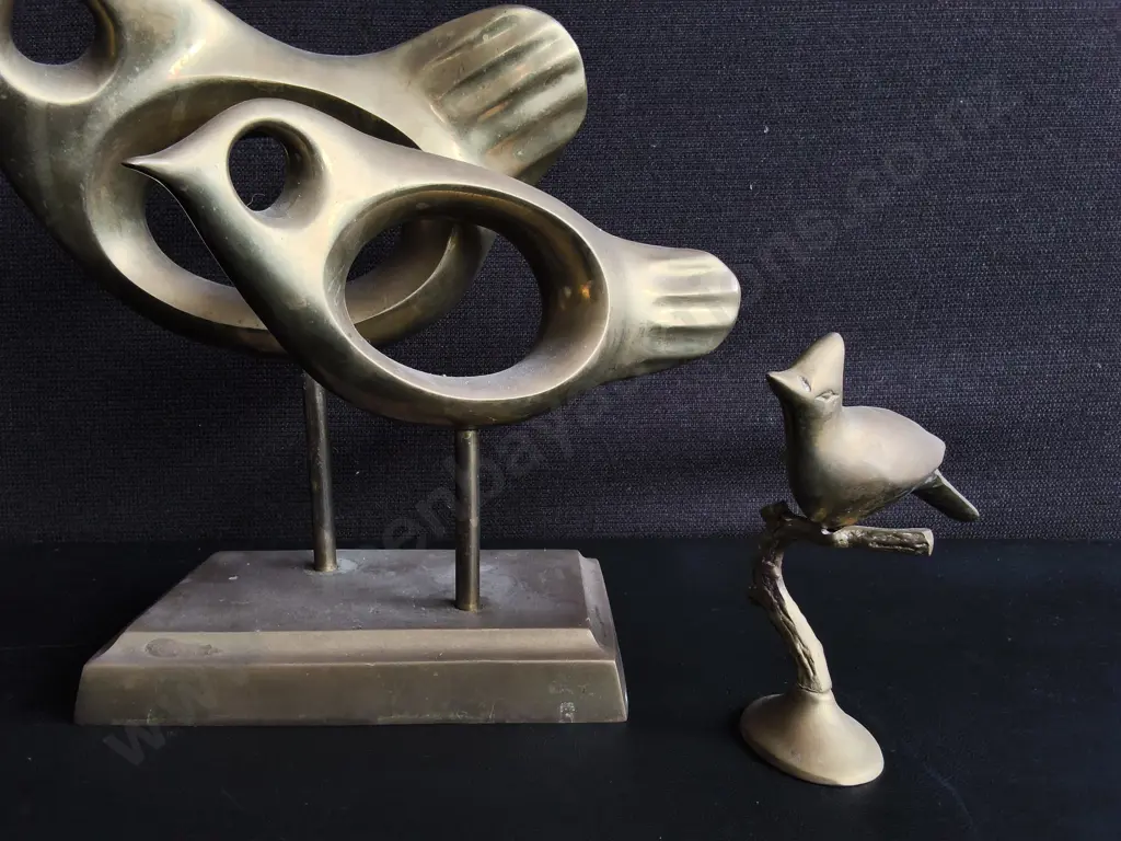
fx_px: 874
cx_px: 560
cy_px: 420
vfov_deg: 51.4
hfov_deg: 65.3
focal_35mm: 27
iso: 64
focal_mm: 2.87
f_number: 2
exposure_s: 1/100
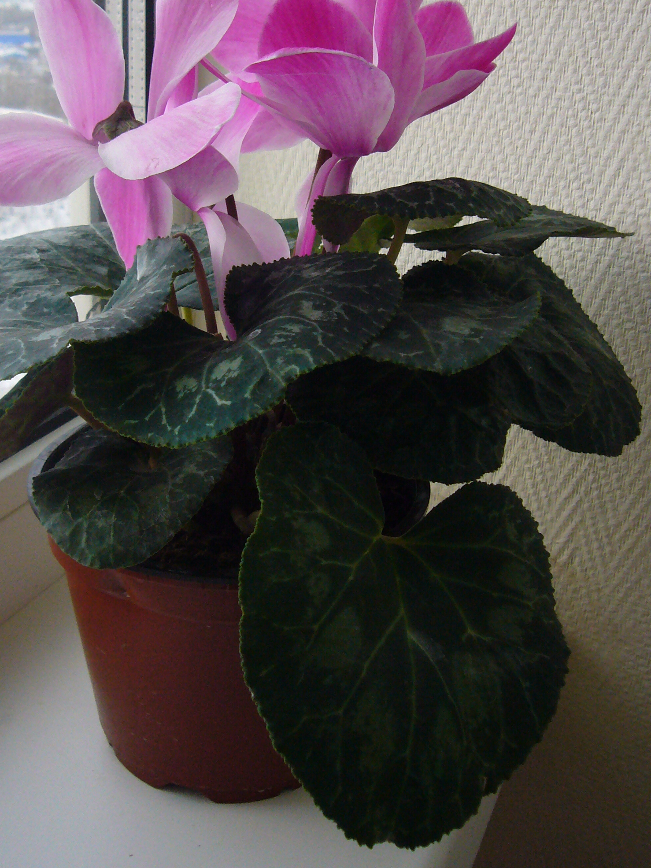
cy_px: 311
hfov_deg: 35.7
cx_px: 233
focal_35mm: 40
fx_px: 1003
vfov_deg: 46.3
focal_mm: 4.6
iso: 200
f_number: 5.6
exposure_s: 1/200
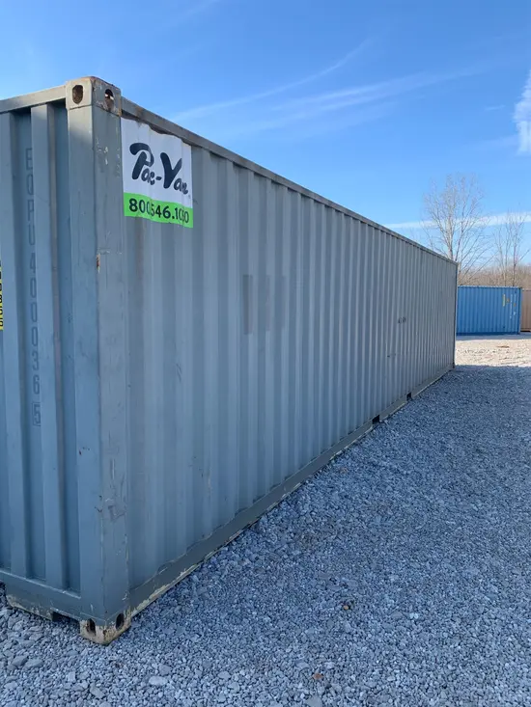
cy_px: 354
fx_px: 532
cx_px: 266
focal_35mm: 26
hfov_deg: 53.1
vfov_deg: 67.3
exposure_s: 1/849
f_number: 1.8
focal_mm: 4.25
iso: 25
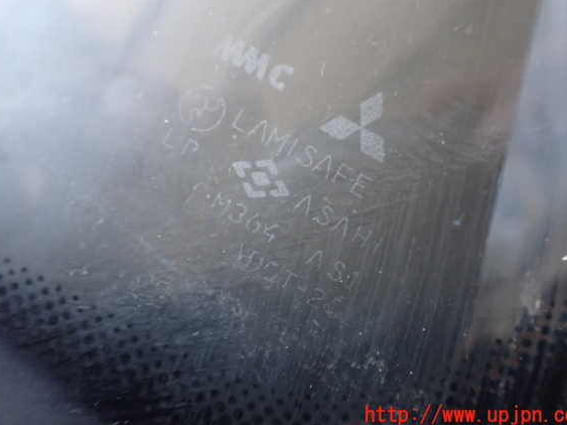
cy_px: 201
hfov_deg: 56.8
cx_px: 290
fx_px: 524
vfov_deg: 44.1
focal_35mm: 32
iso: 500
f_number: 2.3
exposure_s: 1/125
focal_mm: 5.4
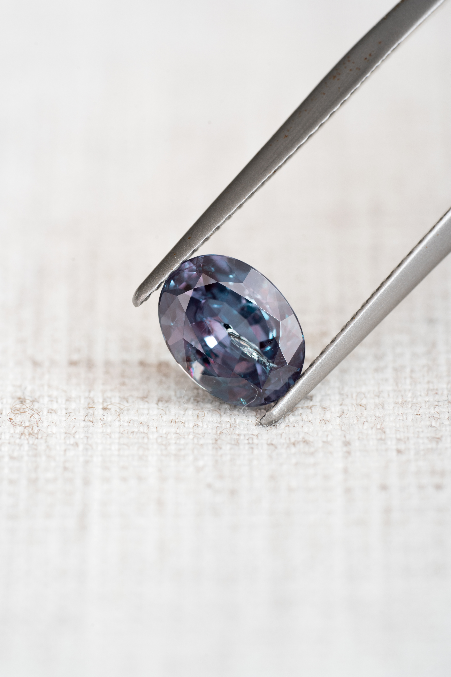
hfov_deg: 15.2
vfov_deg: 22.6
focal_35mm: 90
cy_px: 338
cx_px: 226
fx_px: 1691
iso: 100
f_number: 8
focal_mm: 90
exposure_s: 1/2.5
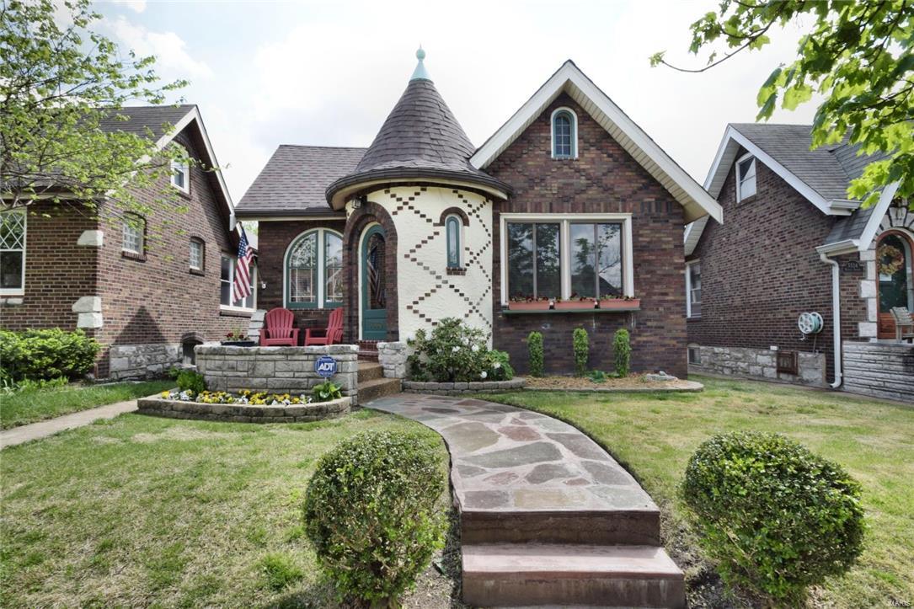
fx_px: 495
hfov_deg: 85.4
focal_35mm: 20
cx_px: 457
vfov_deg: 63.2
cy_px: 304
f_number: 16
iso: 100
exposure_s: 1/25
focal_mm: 13
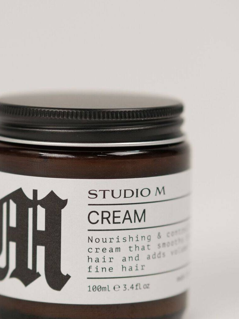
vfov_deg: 17.4
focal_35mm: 113
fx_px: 1040
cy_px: 194
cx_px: 88
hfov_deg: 13.1
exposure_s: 1/125
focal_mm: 50
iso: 200
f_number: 2
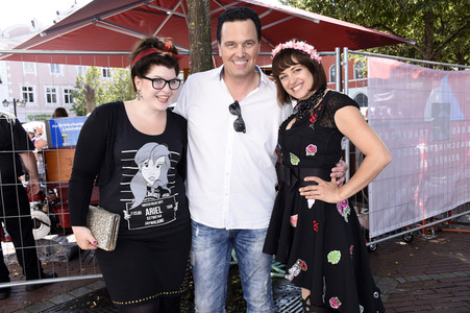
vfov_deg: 39.9
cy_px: 156
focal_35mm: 33
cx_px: 235
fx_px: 431
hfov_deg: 57.3
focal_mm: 22
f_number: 6.3
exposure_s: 1/160
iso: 250
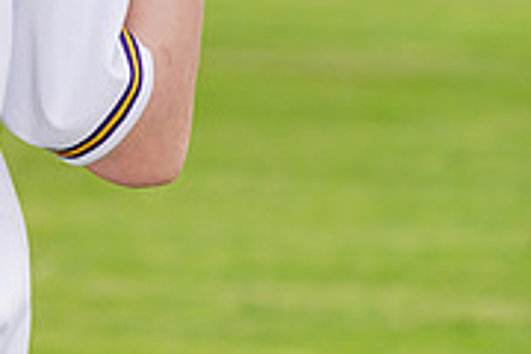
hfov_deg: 3.1
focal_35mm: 674
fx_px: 9941
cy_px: -196
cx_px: -295
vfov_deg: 2.0
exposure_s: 1/250
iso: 160
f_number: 9
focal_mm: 209
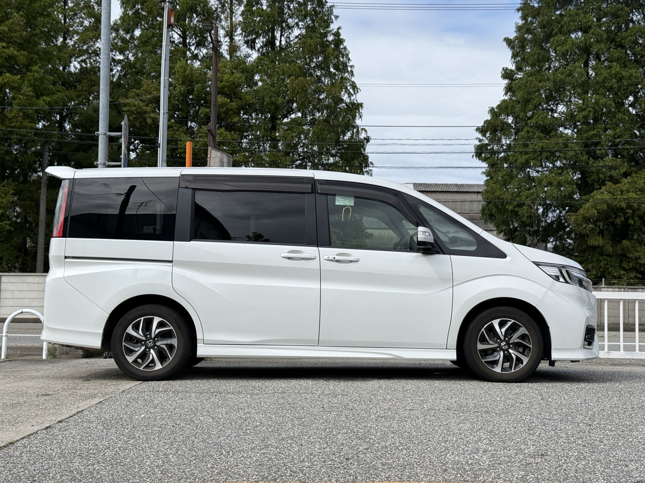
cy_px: 242
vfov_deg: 30.3
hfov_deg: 39.7
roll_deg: -1.3
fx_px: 894
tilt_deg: +3.9
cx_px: 322
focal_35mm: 48
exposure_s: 1/5587
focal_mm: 6.76
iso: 64
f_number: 1.78
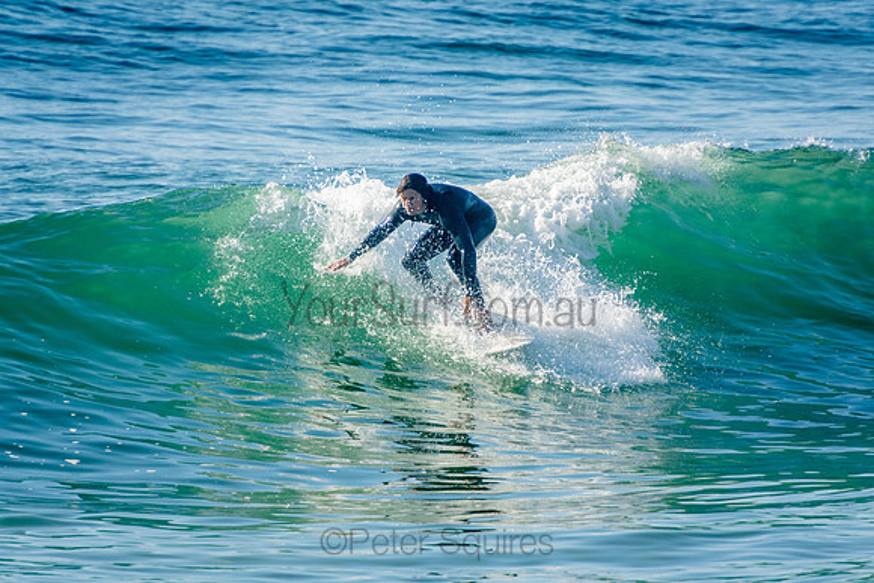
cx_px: 437
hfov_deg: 3.4
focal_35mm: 600
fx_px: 14569
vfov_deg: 2.3
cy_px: 292
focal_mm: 400
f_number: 5.6
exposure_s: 1/1250
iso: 280
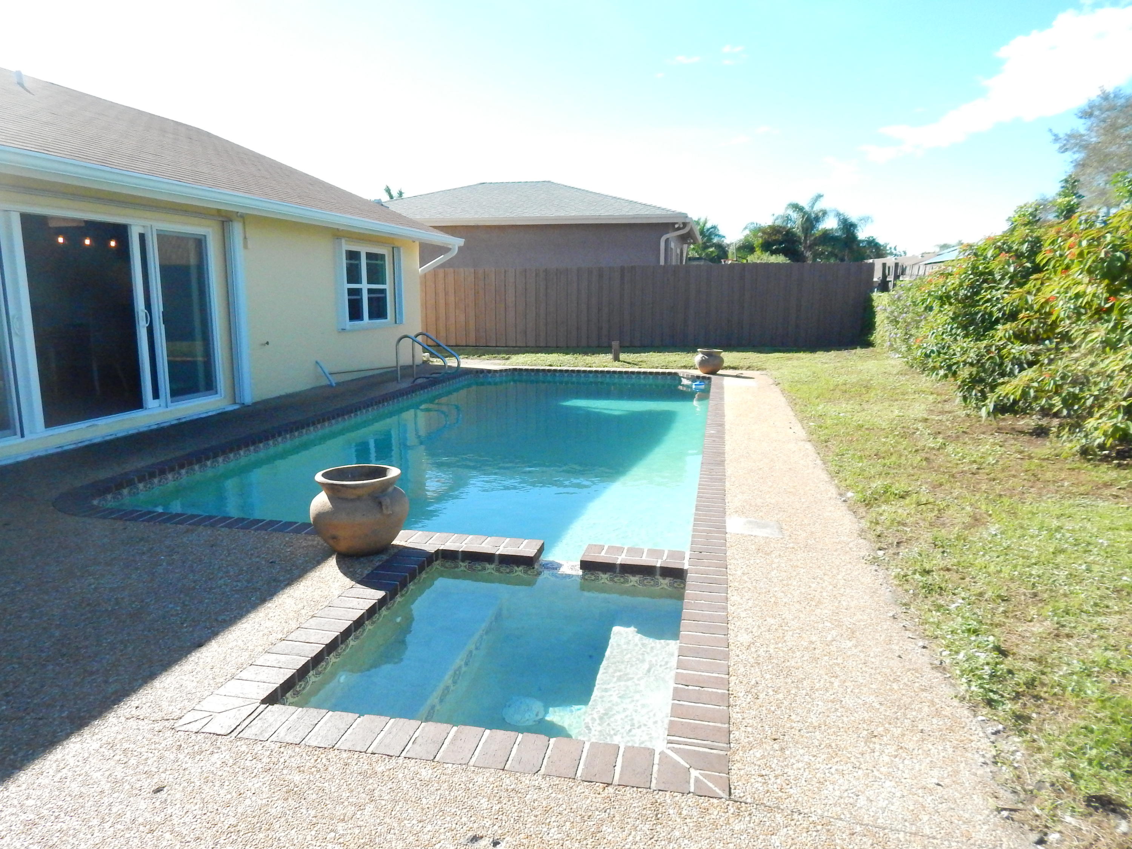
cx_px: 566
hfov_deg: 76.4
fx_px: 719
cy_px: 424
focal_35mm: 22
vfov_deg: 61.1
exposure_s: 1/1500
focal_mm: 4
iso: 800
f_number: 6
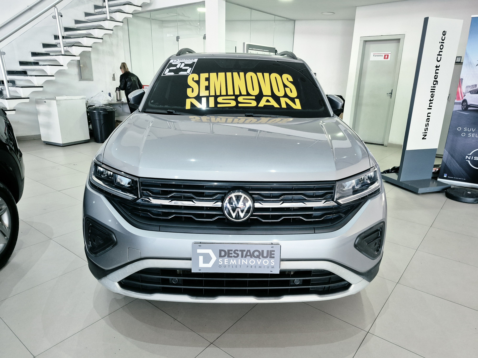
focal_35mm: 23
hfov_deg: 73.9
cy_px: 179
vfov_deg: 58.9
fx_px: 318
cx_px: 239
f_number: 1.8
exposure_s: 1/120
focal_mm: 5.4
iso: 400
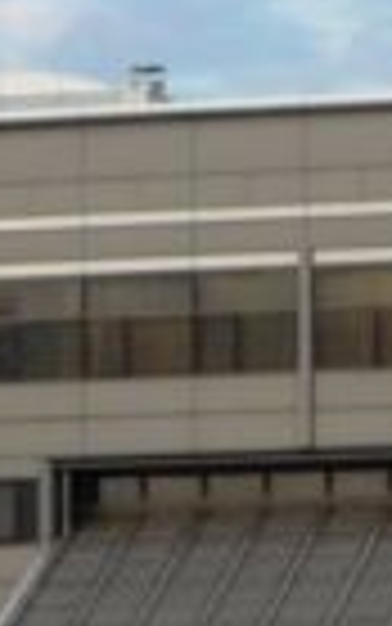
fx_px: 6659
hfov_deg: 3.4
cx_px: 315
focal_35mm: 390
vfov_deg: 5.4
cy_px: 563
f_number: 4.3
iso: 100
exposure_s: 1/800
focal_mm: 8.8
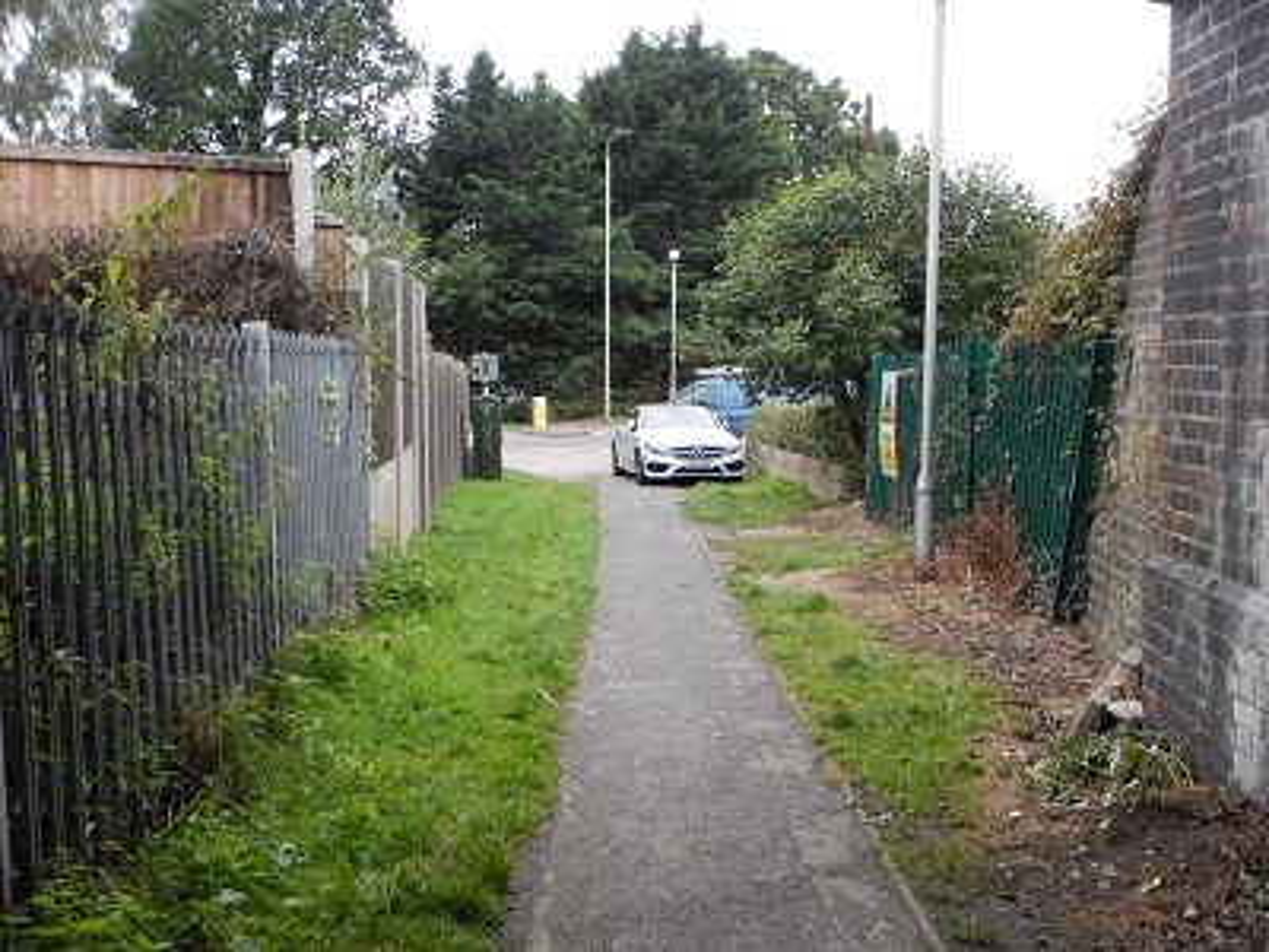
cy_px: 476
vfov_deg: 38.7
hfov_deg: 50.1
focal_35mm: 37
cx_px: 634
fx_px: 1356
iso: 800
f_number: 4.2
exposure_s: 1/400
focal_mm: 6.6
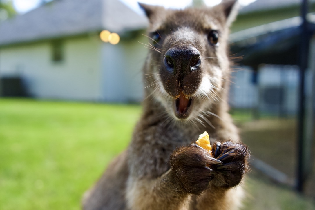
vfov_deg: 46.4
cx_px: 158
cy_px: 105
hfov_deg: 65.5
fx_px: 245
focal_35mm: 28
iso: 2500
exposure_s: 1/2000
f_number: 4
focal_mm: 28
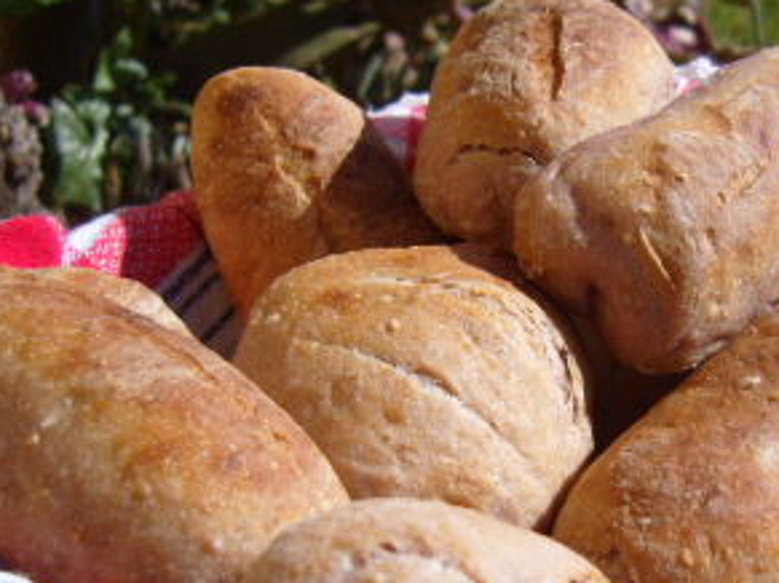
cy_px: 444
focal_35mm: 77
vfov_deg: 19.0
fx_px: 1732
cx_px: 503
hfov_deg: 25.2
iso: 80
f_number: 7.1
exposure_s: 1/350
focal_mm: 7.4
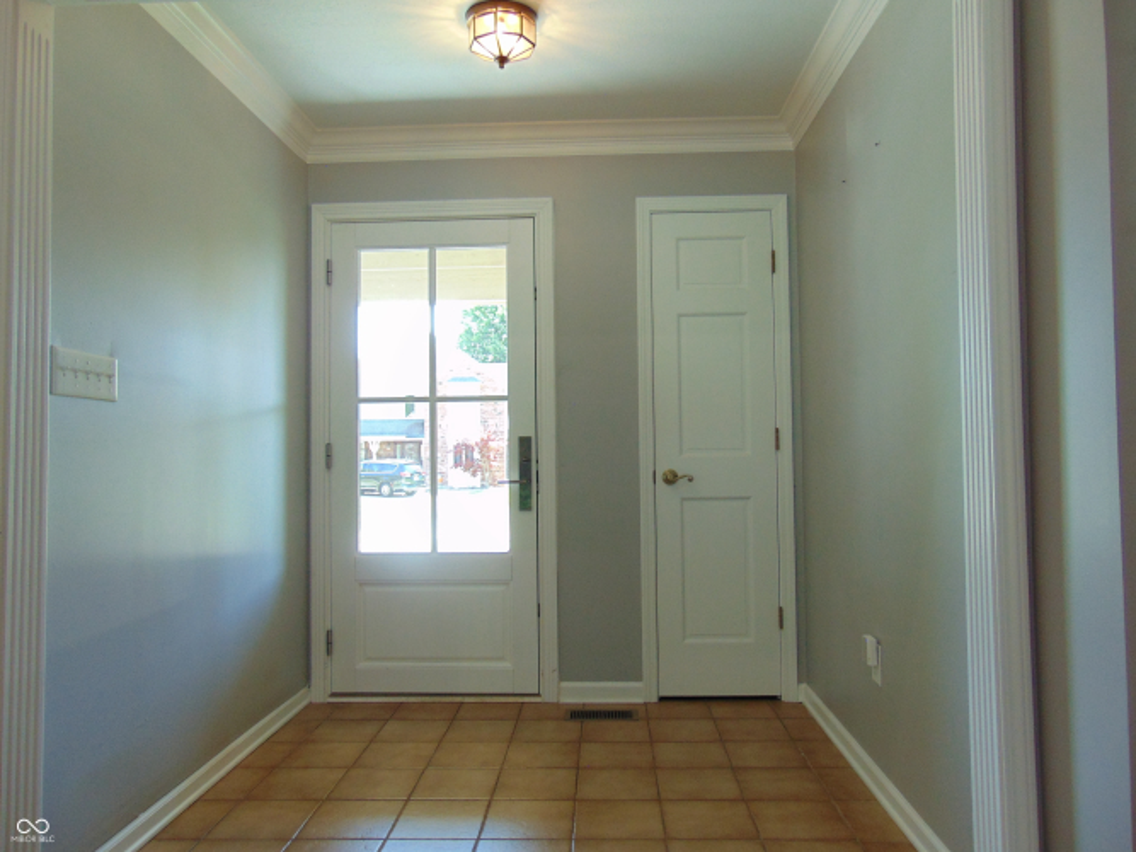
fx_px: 820
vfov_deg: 54.9
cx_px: 568
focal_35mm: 25
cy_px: 426
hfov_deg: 69.4
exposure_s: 1/30
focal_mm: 4.5
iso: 100
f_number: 3
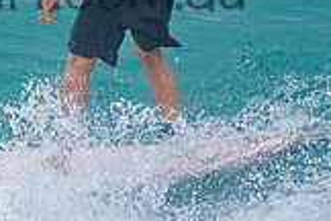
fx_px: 20208
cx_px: 29
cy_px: -38
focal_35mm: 2198
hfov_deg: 0.9
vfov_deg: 0.6
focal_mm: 400
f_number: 5.6
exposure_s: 1/2000
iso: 500
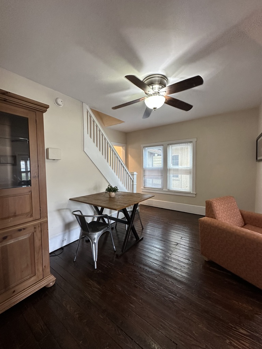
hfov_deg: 85.7
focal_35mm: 14
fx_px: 141
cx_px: 131
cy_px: 174
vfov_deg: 102.1
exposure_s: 1/60
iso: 250
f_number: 2.2
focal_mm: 2.22
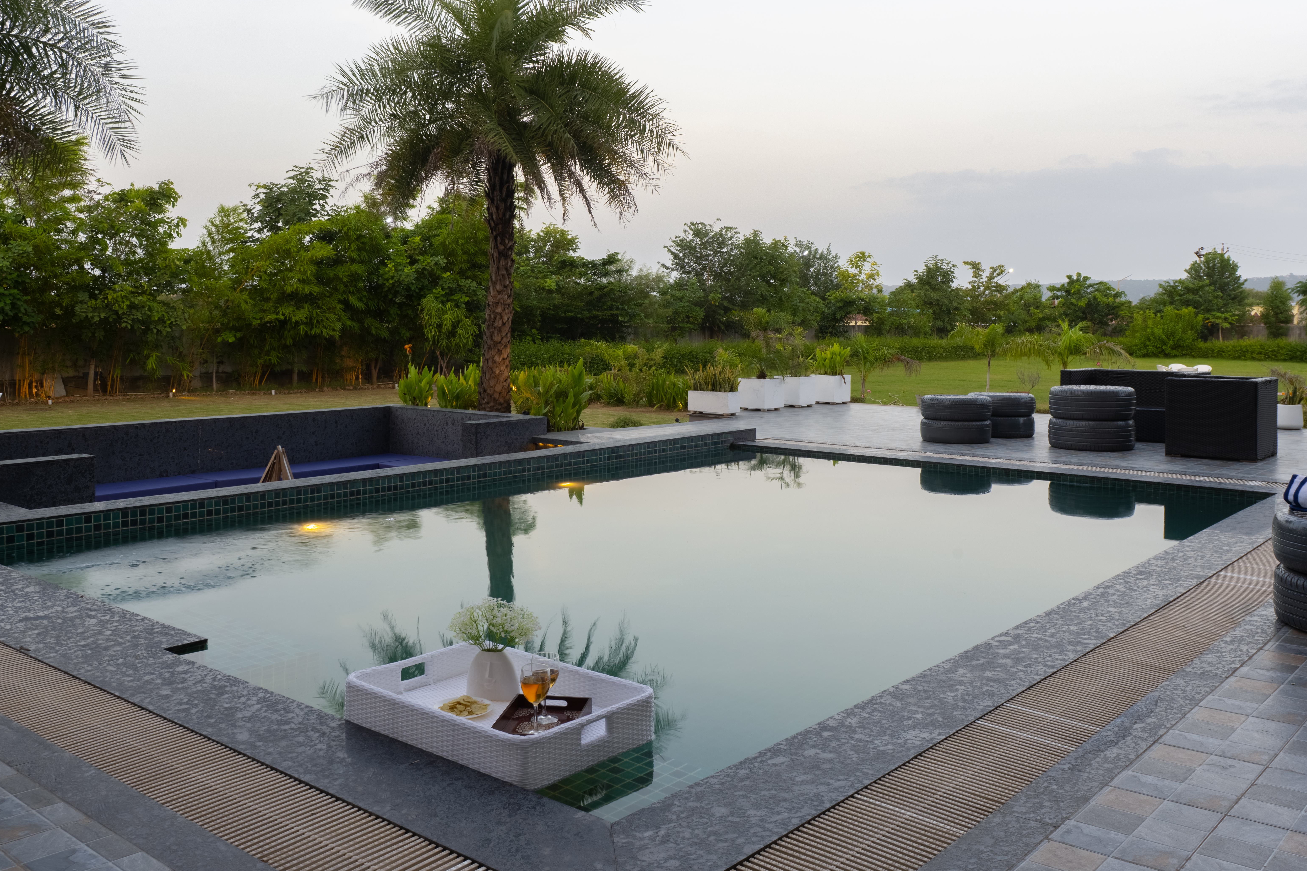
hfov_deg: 58.7
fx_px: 1162
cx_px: 619
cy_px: 345
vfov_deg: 40.9
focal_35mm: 32
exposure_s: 1/125
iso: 200
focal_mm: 24
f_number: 13
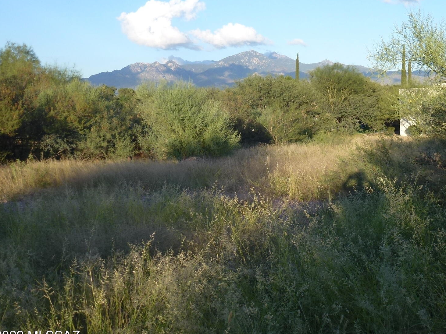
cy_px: 123
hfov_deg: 44.2
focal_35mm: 42
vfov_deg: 34.2
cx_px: 295
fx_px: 541
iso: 100
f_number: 3.5
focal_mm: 5.4
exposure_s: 1/400
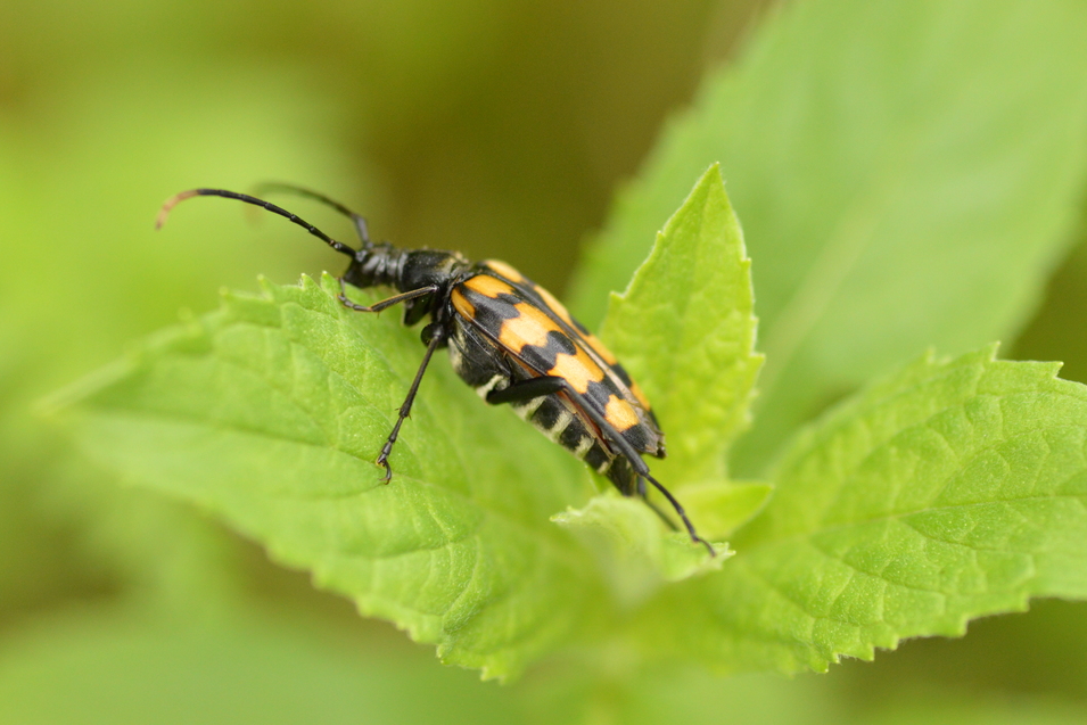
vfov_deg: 9.1
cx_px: 546
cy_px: 363
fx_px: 4560
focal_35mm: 151
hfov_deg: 13.6
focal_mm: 100
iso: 1600
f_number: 7.1
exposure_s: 1/800
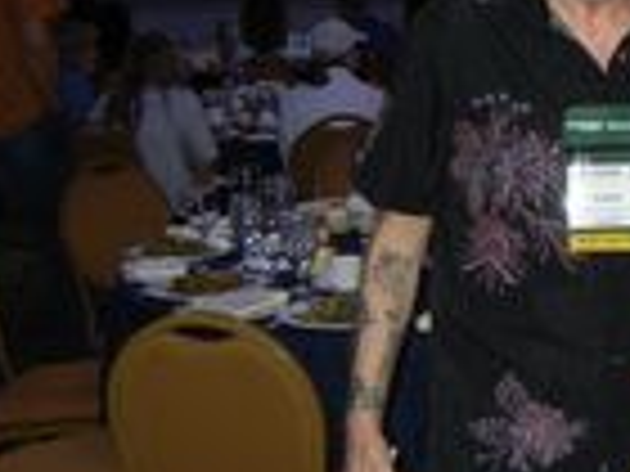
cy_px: 121
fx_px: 1565
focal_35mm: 86
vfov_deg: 17.1
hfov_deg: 21.9
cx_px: 634
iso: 200
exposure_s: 1/30
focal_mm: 5.4
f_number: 3.5
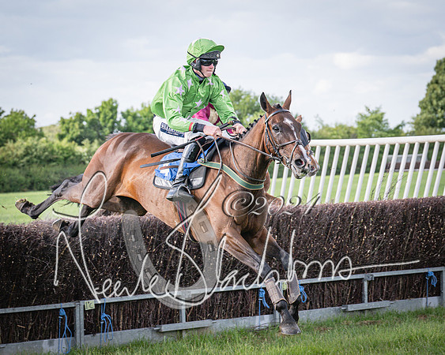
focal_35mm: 139
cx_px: 113
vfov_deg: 11.1
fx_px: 1827
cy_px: 217
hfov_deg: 13.8
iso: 400
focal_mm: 70
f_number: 4
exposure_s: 1/1250
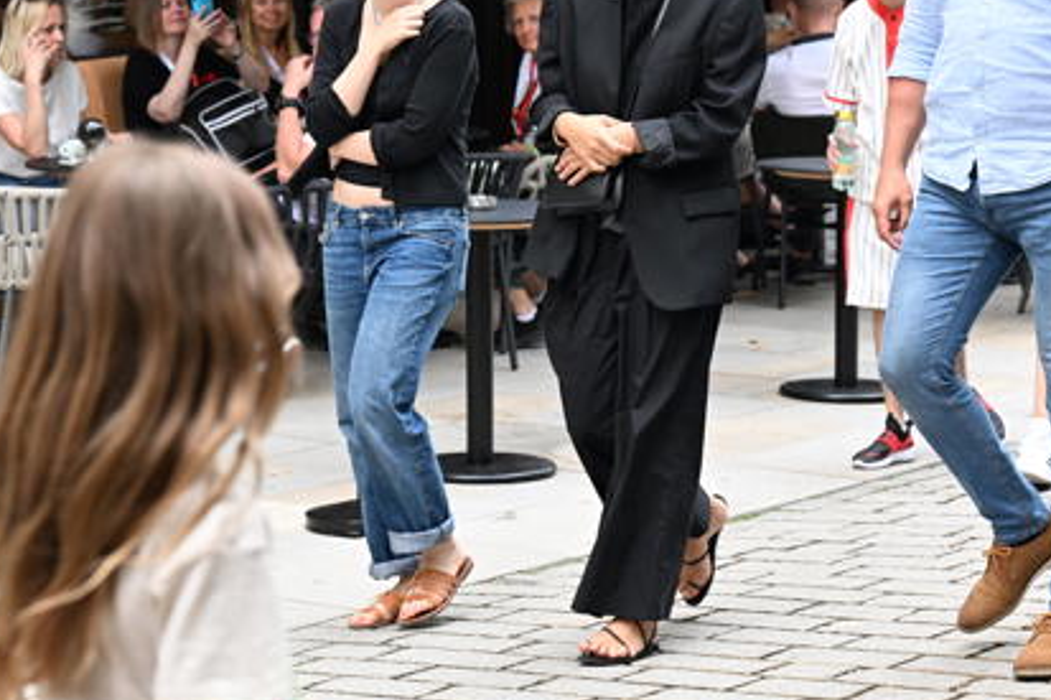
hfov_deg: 15.5
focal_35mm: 132
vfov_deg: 10.4
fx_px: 3852
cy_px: 183
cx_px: 560
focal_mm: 79
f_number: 5
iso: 800
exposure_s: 1/400
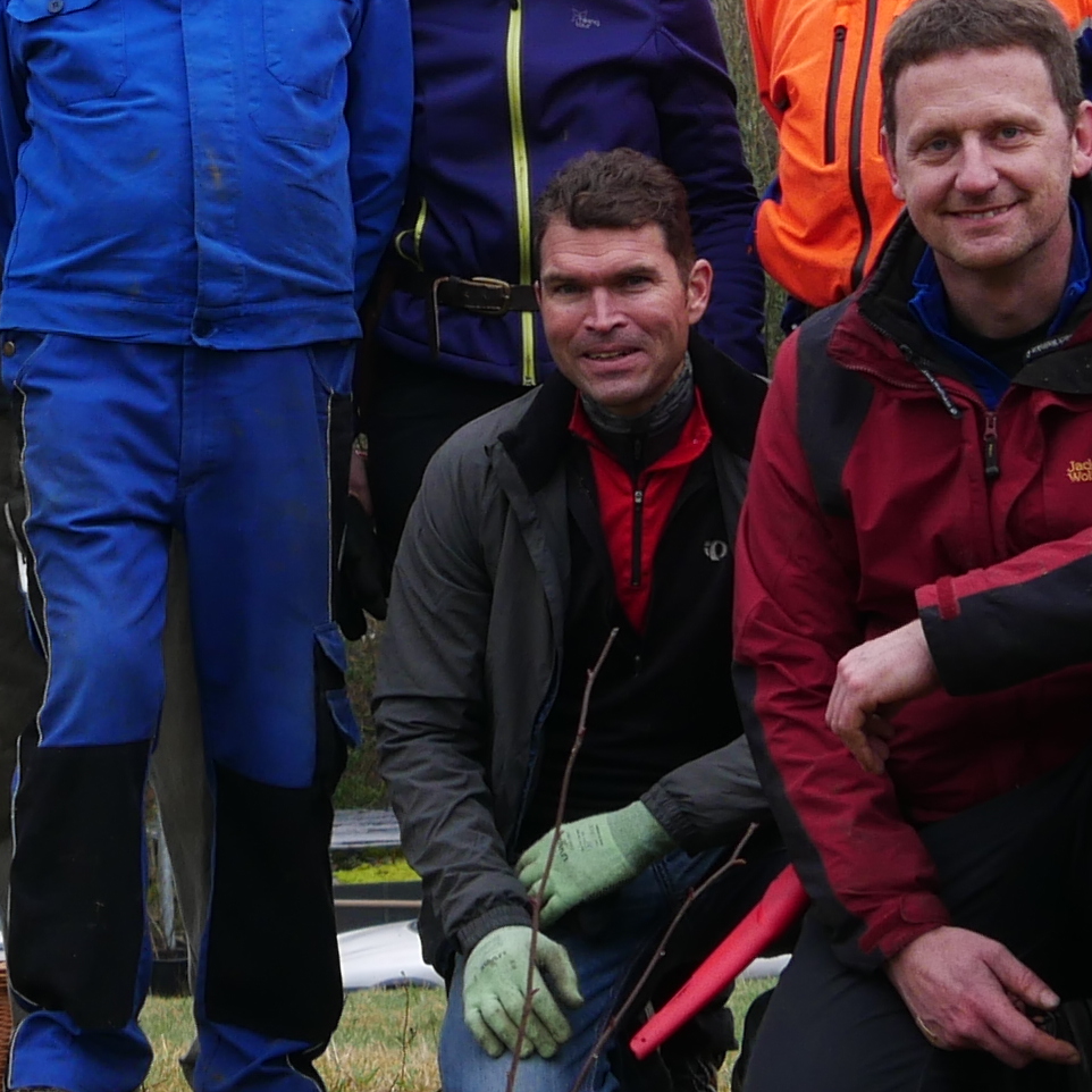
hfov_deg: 12.9
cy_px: 145
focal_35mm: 135
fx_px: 4818
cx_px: 173
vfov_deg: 12.8
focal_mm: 16
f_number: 5
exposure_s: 1/160
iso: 200
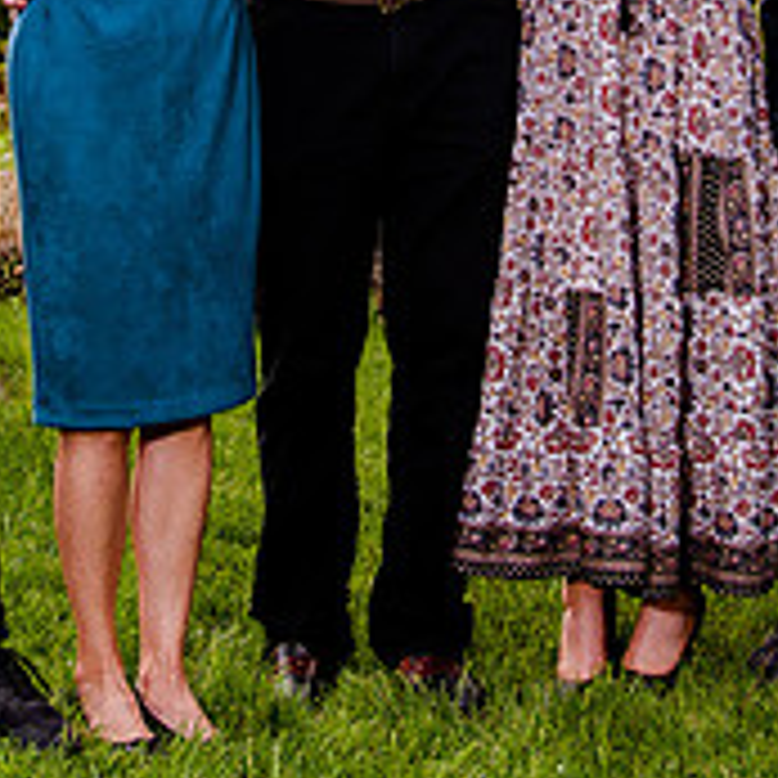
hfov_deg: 15.2
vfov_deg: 14.7
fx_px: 2924
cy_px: -154
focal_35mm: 115
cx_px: 349
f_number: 4.5
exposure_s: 1/200
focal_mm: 28
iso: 160
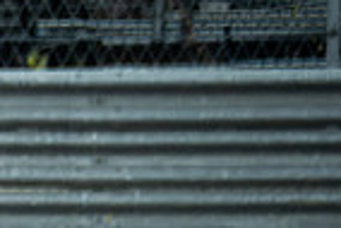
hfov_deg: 0.8
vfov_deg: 0.6
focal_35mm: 2453
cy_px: 366
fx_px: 23259
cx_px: -303
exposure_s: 1/1600
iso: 2500
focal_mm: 400
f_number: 5.6
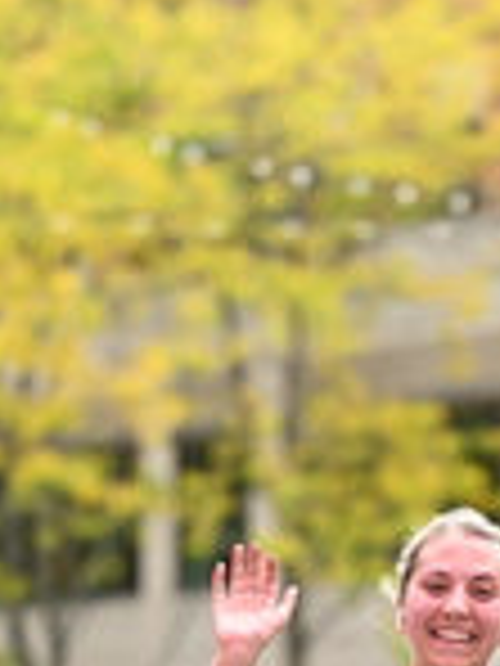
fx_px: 7896
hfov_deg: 3.6
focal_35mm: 410
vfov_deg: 4.8
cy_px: 792
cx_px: 462
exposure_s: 1/2500
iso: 640
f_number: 2.8
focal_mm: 115
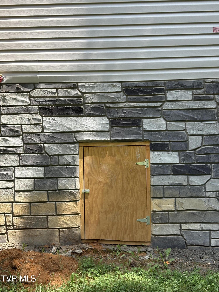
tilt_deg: -2.0
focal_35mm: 52
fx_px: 439
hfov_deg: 28.0
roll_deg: +1.4
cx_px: 110
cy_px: 146
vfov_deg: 36.8
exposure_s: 1/861
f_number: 1.6
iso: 40
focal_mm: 5.96
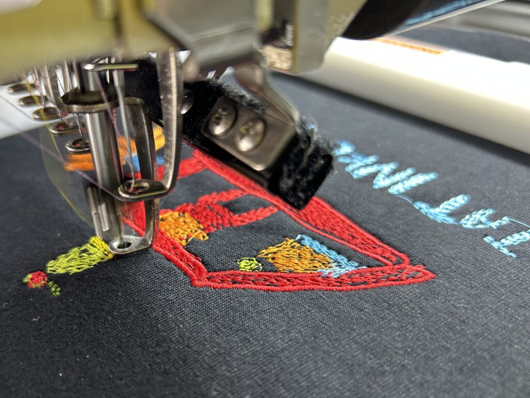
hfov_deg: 67.3
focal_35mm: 26
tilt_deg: -33.9
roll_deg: +4.0
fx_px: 398
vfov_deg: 53.1
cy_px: 199
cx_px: 265
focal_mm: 5.7
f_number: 1.5
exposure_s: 1/50
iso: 100
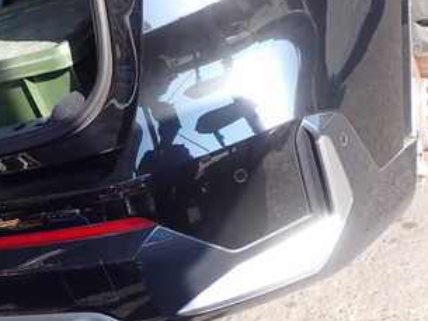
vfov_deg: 24.8
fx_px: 730
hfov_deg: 31.4
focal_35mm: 59
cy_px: 174
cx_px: 58
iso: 100
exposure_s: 1/200
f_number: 3.2
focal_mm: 5.4
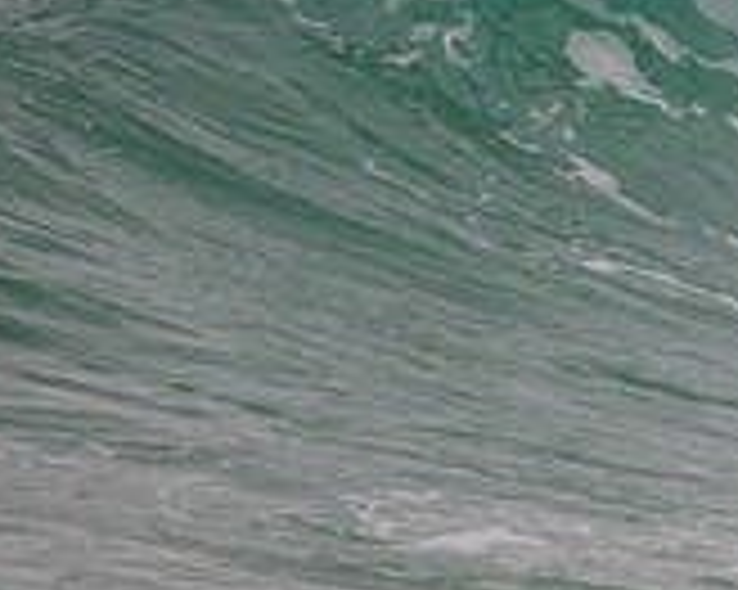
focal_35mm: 2651
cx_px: 1246
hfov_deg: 0.7
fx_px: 57869
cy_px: 187
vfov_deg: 0.6
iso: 3200
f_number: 11
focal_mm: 800
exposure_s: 1/1250
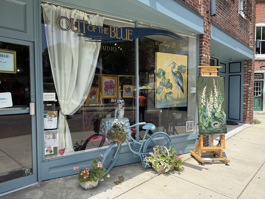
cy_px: 100
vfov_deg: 56.8
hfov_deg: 71.6
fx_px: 184
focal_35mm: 24
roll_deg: +0.7
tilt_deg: -2.6
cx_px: 132
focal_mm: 6.76
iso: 80
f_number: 1.78
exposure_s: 1/2000
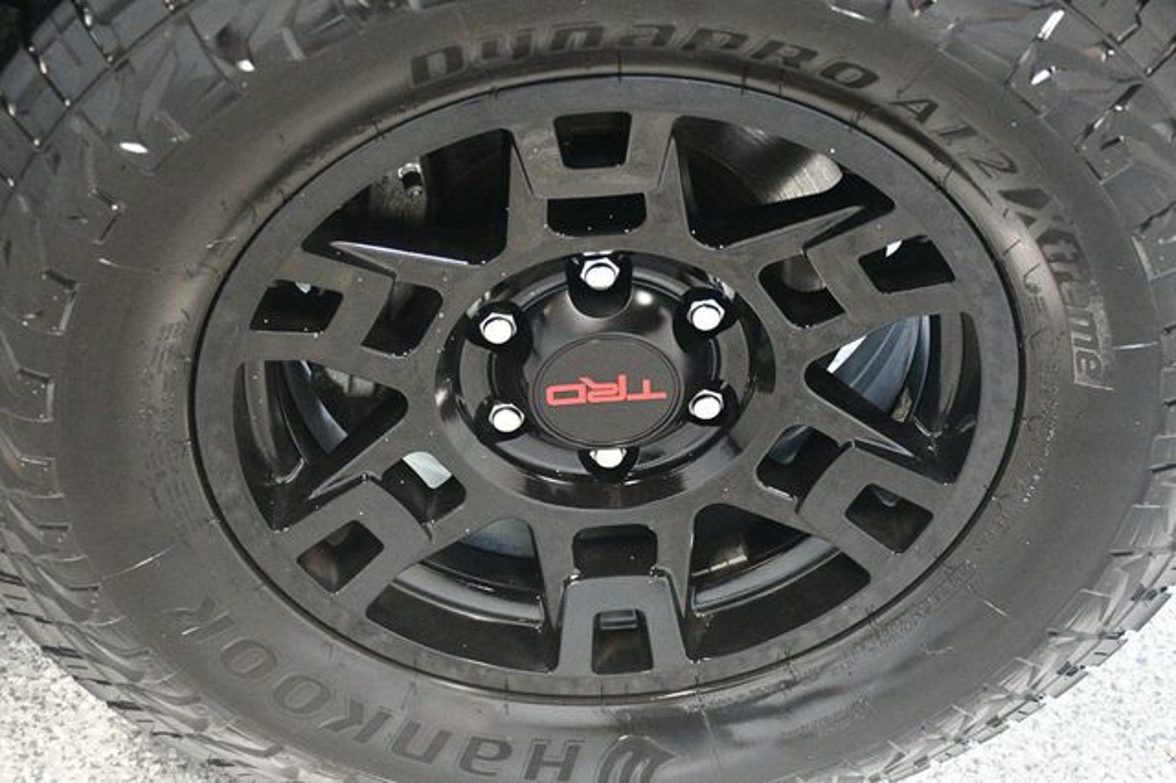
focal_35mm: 60
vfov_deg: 22.6
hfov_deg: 33.4
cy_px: 392
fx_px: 1959
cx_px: 588
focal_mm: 40
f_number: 4.5
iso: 8000
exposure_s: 1/60
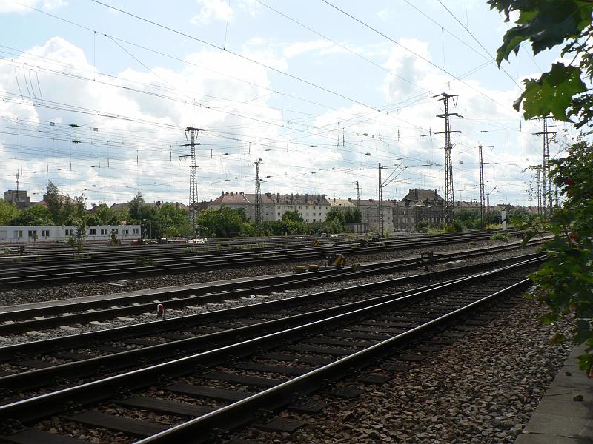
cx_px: 296
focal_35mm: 36
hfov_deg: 51.4
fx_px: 617
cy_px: 222
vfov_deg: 39.7
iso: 80
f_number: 5.6
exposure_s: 1/500
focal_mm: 6
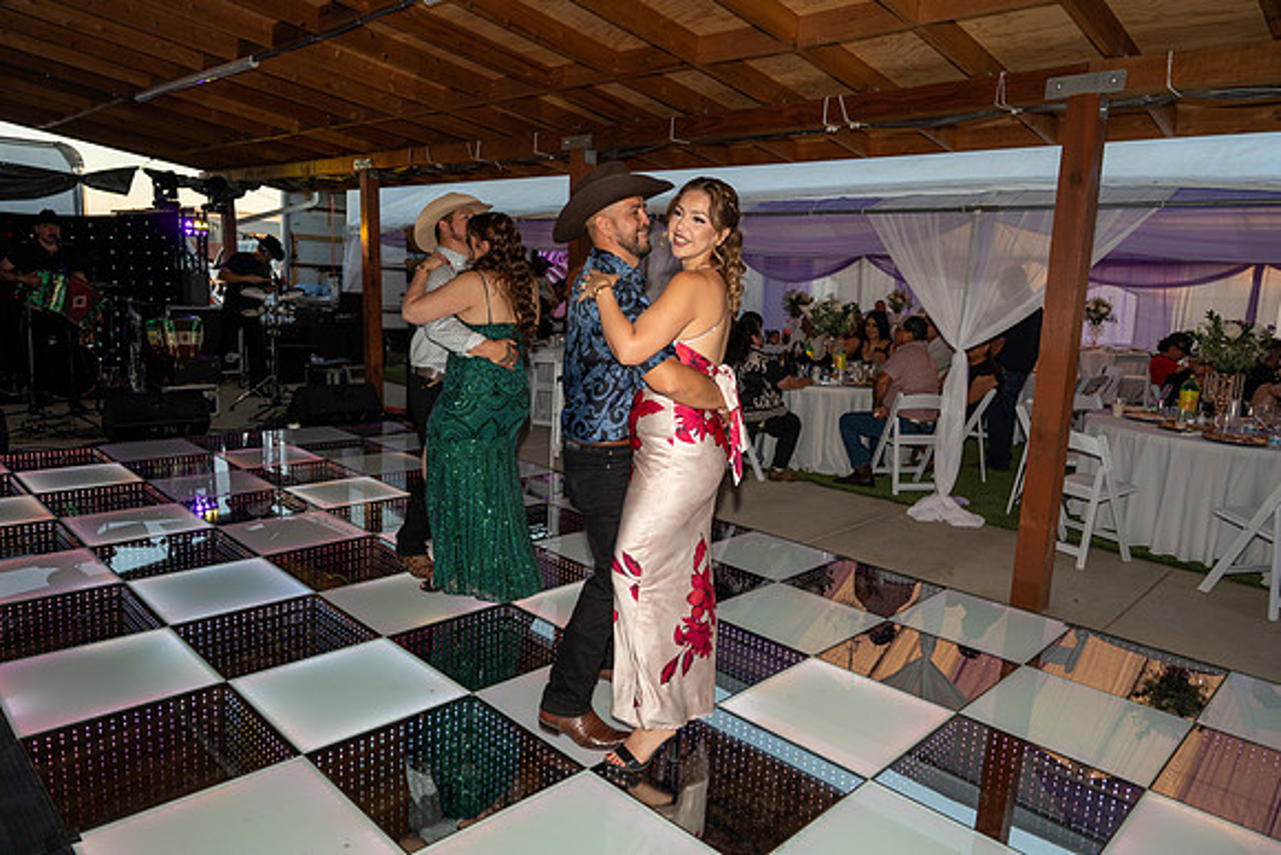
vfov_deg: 53.2
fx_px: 854
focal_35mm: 24
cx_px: 640
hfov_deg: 73.7
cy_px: 428
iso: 50
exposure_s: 1/125
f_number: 3.2
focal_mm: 24
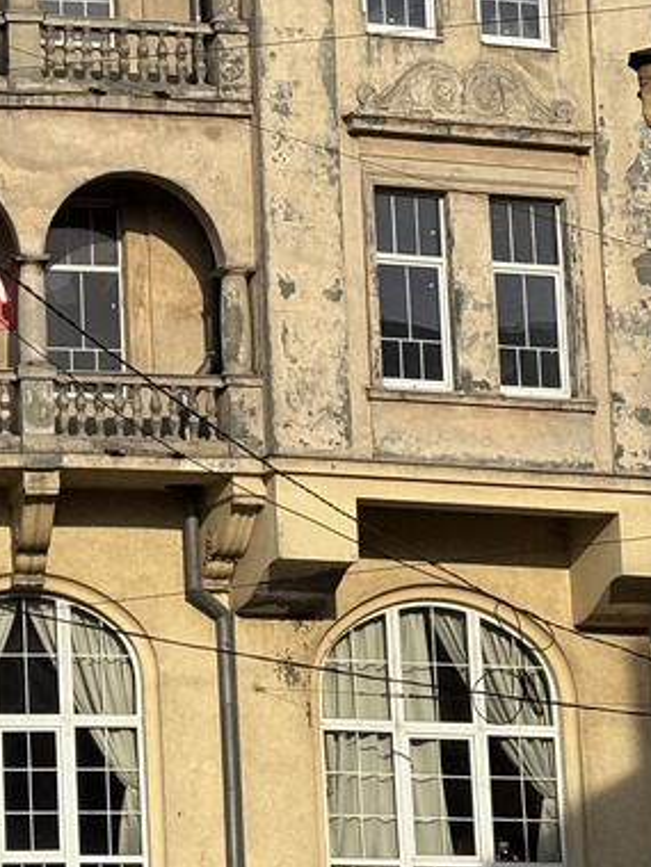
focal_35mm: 164
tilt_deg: +13.2
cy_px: 356
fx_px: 4112
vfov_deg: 12.0
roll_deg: +1.1
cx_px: -160
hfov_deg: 8.9
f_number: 1.6
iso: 32
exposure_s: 1/3125
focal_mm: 5.96
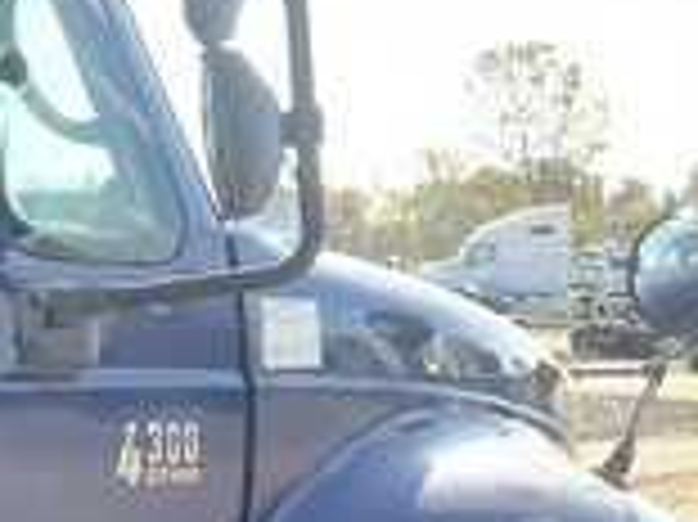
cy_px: 284
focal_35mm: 75
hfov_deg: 23.9
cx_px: -117
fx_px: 1511
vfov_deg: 19.6
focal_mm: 3
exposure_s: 1/419
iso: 25
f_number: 1.8
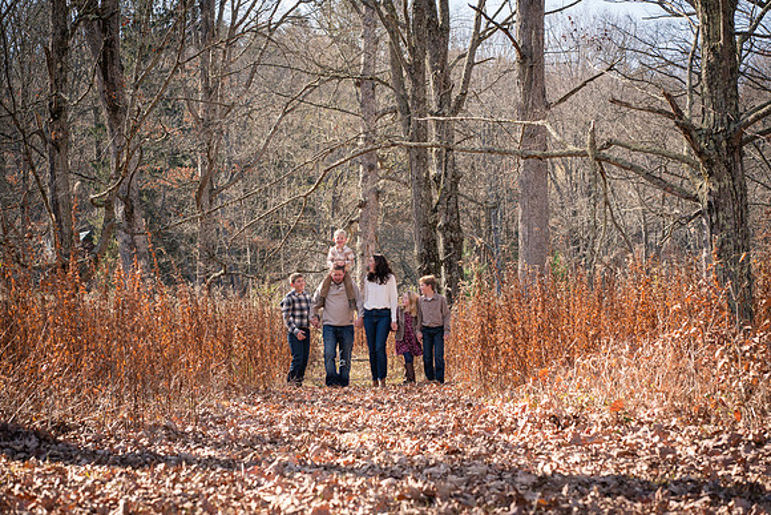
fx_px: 1821
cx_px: 386
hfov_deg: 23.9
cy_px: 258
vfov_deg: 16.1
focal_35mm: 85
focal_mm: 85
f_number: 6.3
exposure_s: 1/250
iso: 250
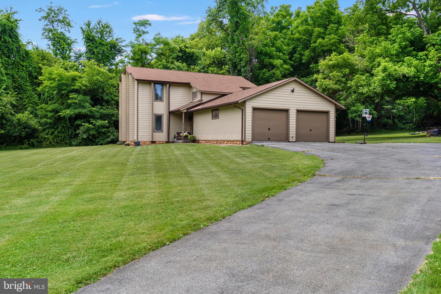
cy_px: 147
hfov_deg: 60.3
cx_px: 220
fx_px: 380
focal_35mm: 31
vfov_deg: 42.3
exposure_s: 1/250
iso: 640
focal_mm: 31
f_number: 8
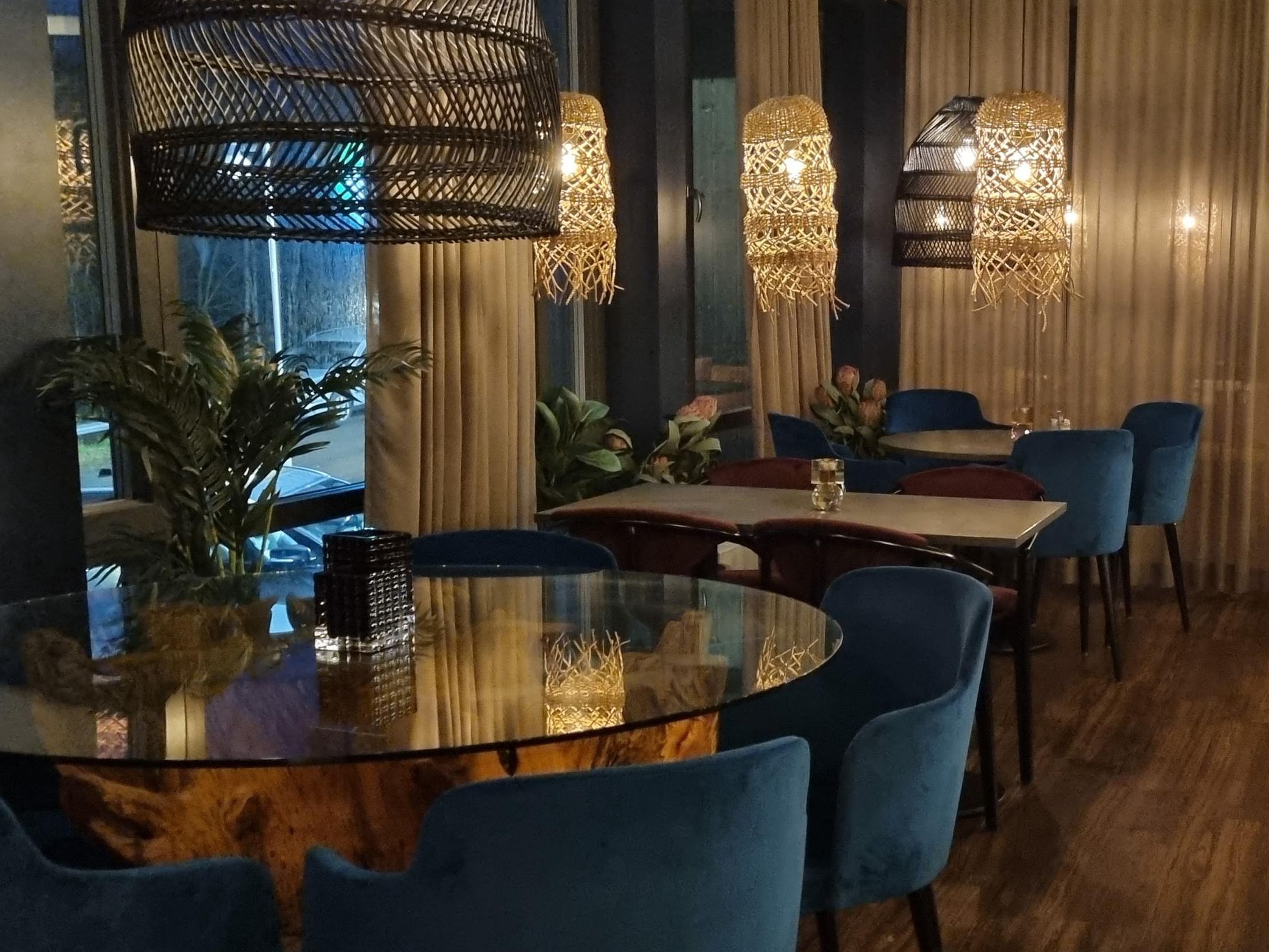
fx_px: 1760
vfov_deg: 30.2
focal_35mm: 48
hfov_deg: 38.4
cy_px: 533
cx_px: 982
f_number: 1.8
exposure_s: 1/13
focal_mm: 5.4
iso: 1600
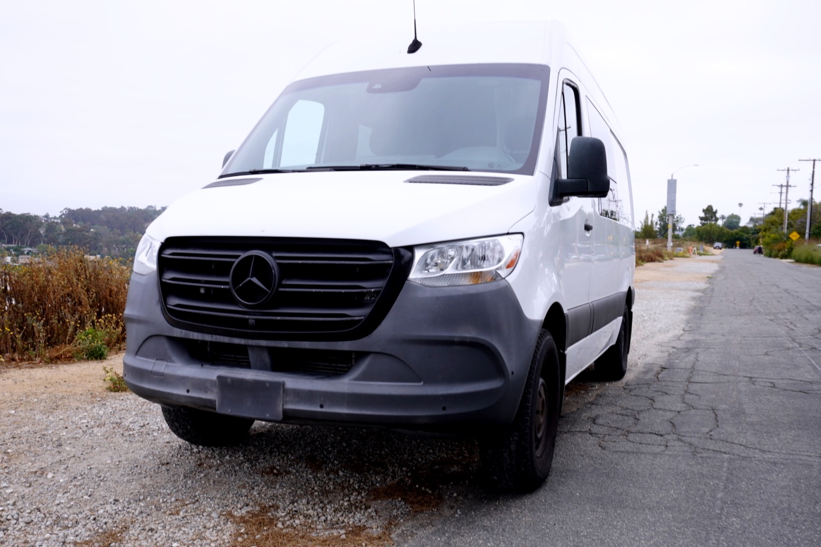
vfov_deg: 41.7
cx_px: 410
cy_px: 274
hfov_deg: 59.5
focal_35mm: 32
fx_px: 718
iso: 100
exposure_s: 1/125
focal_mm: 21
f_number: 8
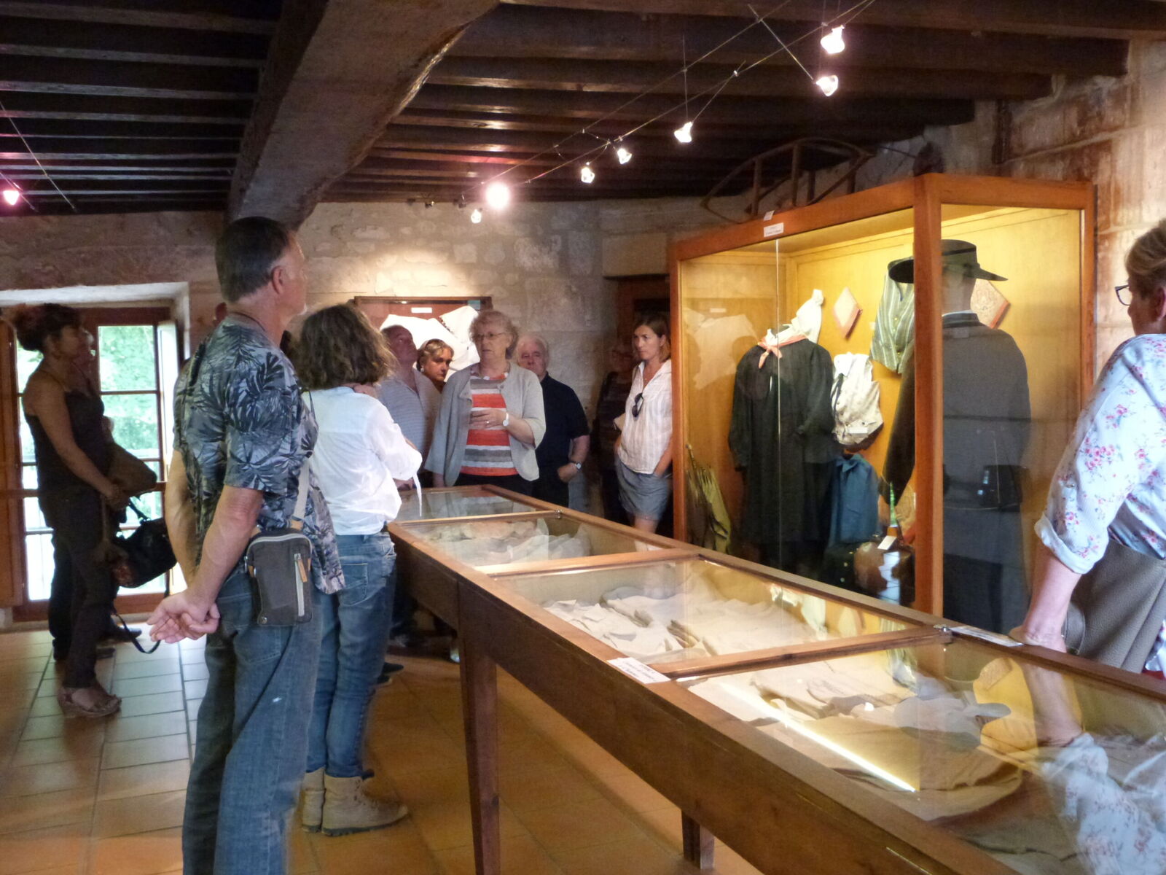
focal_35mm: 32
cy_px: 438
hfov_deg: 56.8
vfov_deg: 44.2
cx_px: 583
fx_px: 1078
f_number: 3
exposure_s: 1/50
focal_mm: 5.7
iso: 800
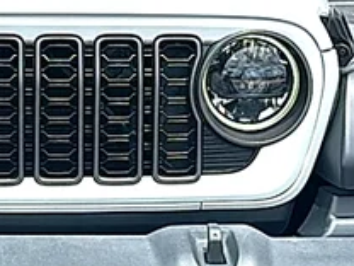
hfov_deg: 15.2
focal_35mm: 128
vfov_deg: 11.6
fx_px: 1309
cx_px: 22
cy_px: 120
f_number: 1.78
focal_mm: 6.86
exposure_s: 1/4808
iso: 80
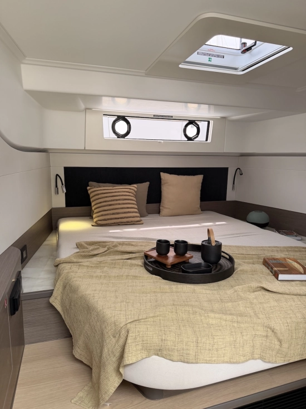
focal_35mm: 24
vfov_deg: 71.6
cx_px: 153
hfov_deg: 56.8
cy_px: 204
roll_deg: -1.8
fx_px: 283
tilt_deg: -10.4
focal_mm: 6.76
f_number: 1.78
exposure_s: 1/197
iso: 160
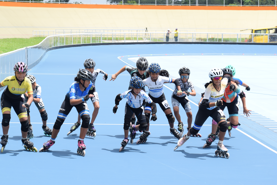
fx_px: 808
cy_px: 92
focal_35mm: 105
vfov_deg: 13.0
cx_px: 138
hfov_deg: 19.5
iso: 400
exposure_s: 1/500
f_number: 10
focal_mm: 70
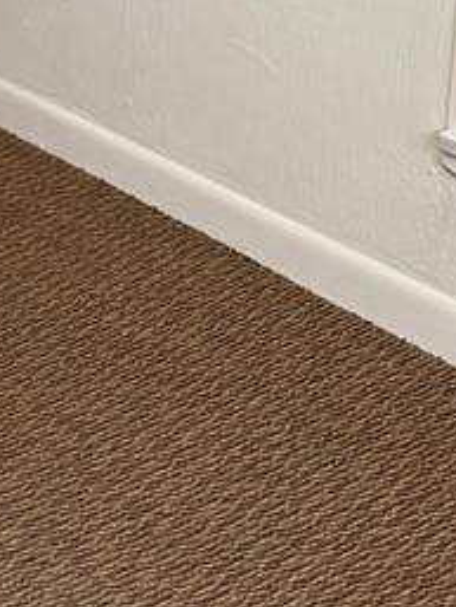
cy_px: -461
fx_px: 1966
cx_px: -562
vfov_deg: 15.3
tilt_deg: -3.5
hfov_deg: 11.4
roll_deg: -1.9
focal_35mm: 112
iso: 125
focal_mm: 6.76
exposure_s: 1/60
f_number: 1.78
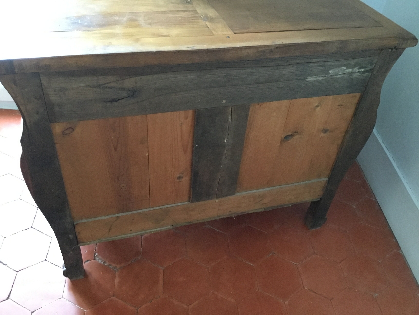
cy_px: 158
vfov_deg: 45.4
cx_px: 210
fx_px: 375
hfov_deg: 58.4
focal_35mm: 31
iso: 250
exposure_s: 1/17
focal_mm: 3.3
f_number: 2.4
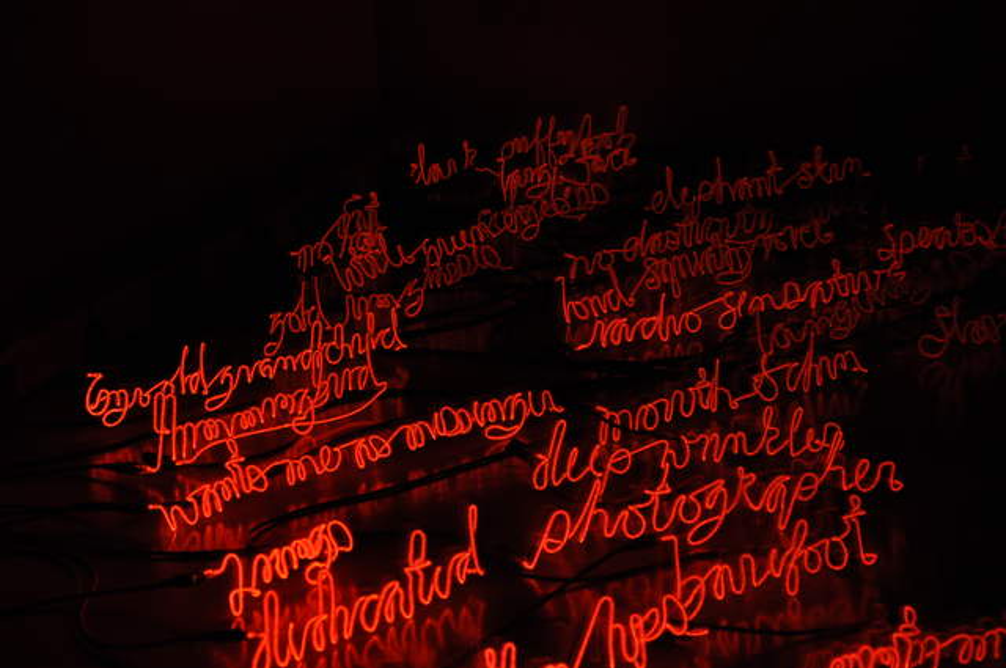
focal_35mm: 135
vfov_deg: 10.1
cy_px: 334
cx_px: 503
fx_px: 3768
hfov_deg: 15.2
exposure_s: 1/1000
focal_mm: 90
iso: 400
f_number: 5.6
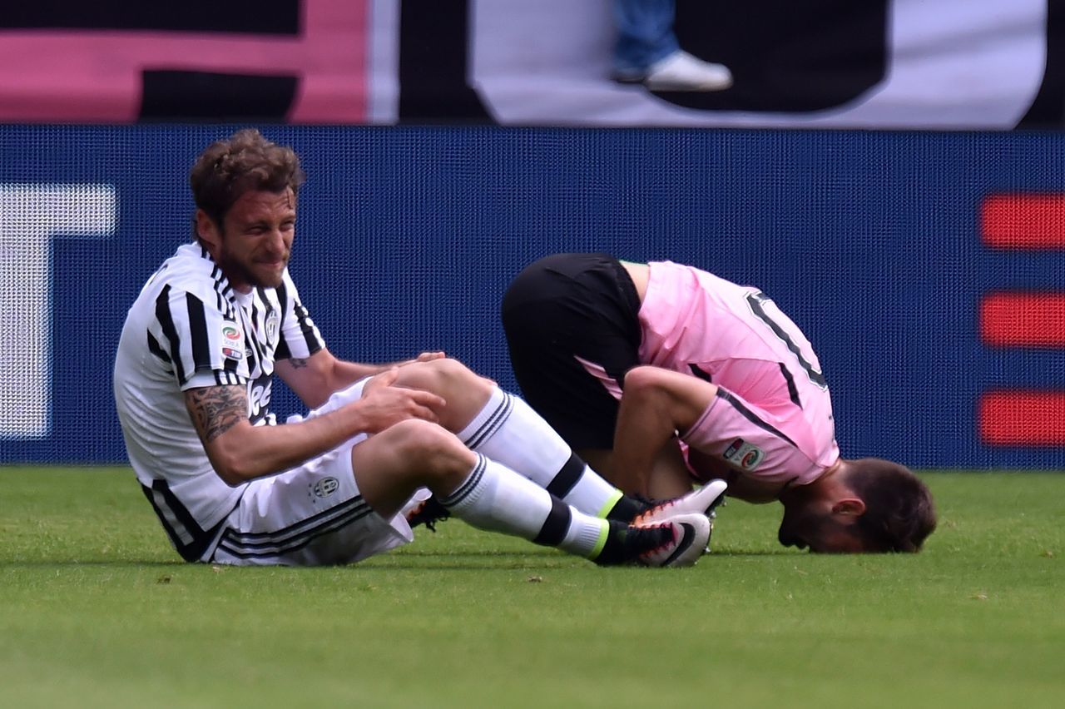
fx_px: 16262
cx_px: 532
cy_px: 354
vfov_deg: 2.5
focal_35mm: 550
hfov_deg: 3.8
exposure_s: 1/2000
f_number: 4
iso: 400
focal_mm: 550
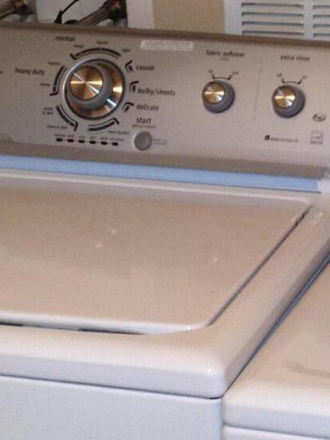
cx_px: 311
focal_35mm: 126
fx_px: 1602
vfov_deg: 15.6
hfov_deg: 11.7
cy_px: 233
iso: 125
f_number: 2.4
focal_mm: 4.28
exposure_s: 1/20
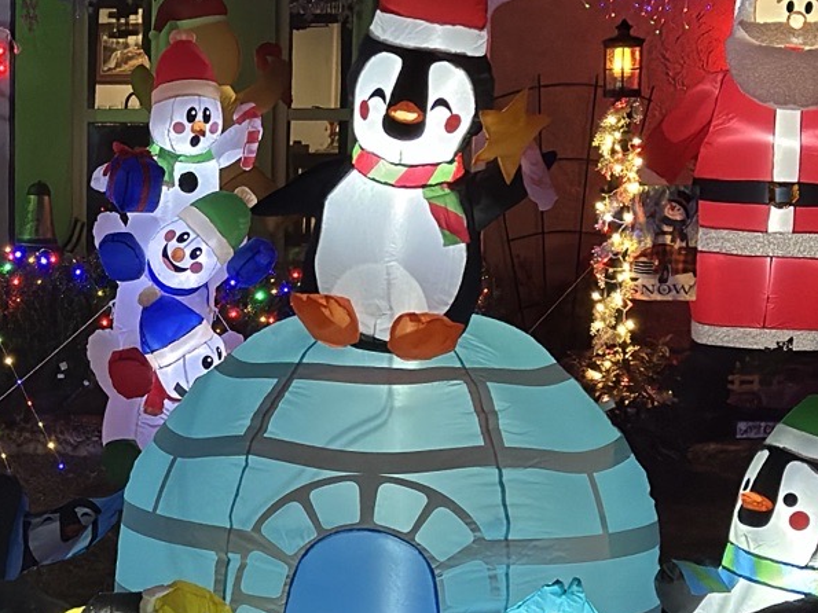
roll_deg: -0.2
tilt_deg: -7.6
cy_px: 501
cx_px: -55
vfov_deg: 12.2
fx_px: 2859
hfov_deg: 15.9
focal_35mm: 121
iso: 800
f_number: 1.78
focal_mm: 6.86
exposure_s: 1/30
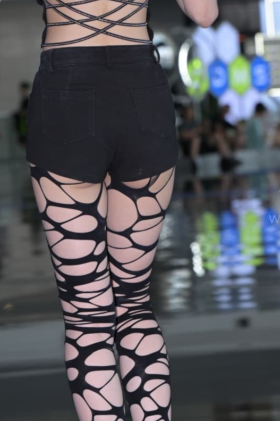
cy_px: 176
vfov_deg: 9.2
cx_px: 152
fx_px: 2603
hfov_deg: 6.2
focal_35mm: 223
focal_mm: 98
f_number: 5
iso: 200
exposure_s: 1/200
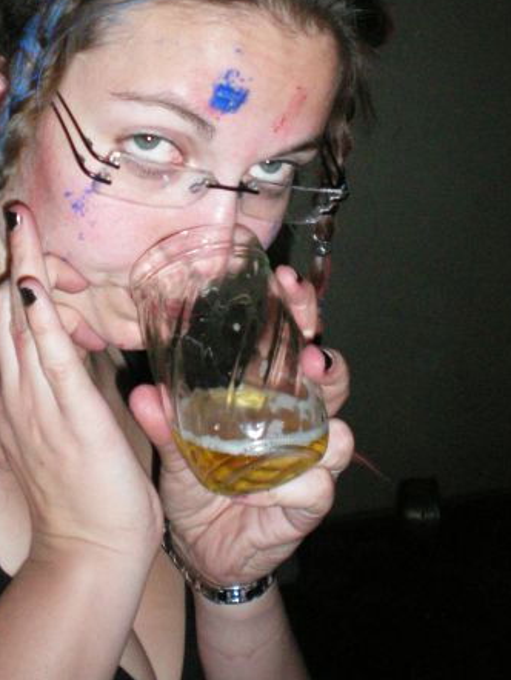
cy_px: 225
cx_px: 183
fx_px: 1082
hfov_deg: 26.5
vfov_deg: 34.6
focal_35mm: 55
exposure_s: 1/60
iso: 400
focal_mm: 6.3
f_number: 3.1
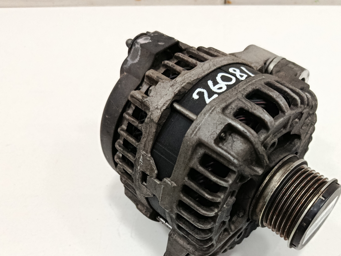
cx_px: 213
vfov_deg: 40.0
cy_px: 177
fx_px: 345
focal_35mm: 35
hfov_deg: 52.1
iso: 975
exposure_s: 1/100
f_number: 1.7
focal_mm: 5.24
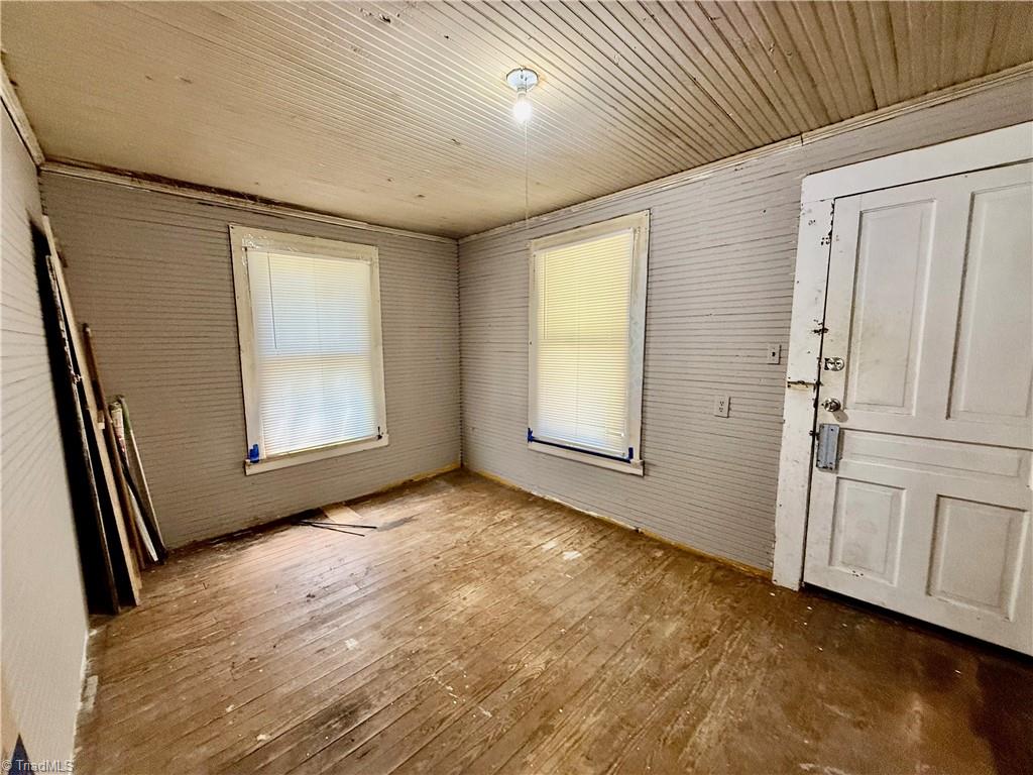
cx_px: 516
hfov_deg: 102.1
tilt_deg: -6.0
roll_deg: +0.7
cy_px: 388
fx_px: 418
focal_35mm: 14
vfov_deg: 85.7
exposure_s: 1/60
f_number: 2.2
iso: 200
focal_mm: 2.22
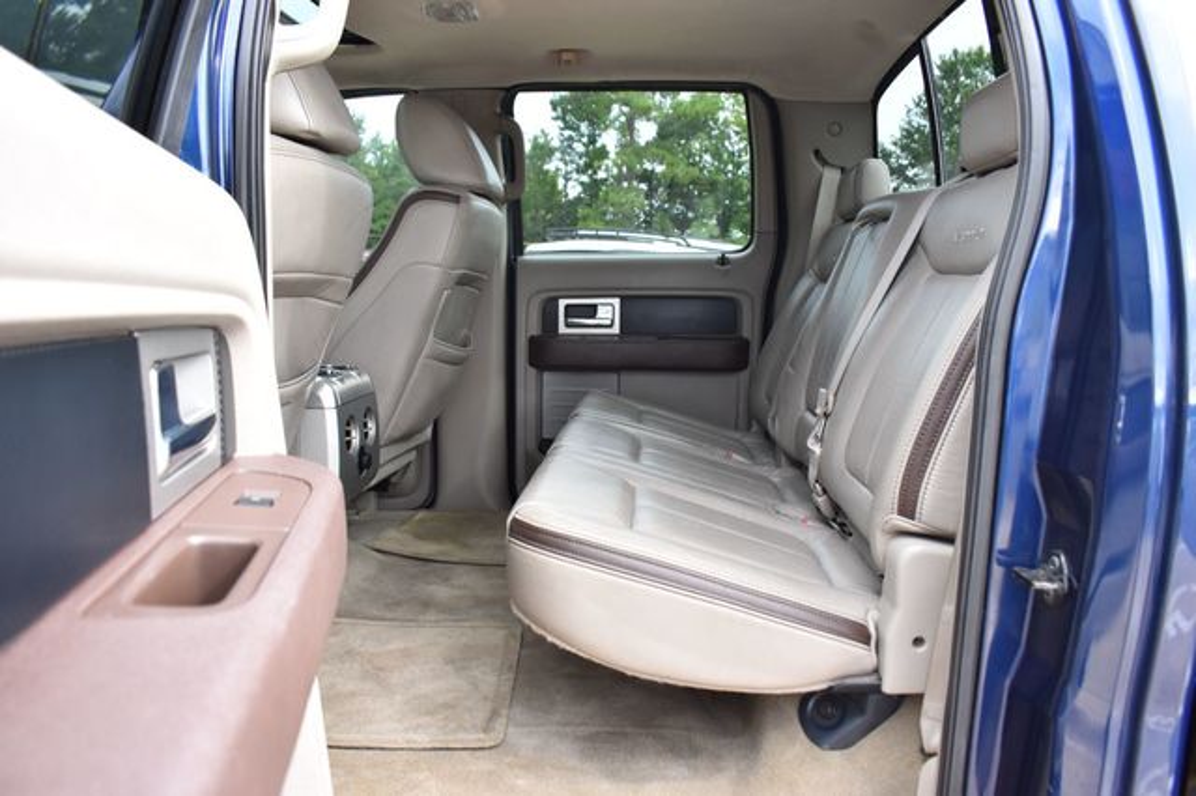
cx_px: 598
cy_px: 398
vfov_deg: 47.9
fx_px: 896
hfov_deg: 67.4
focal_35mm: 27
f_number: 5.6
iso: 640
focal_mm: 18
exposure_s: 1/125
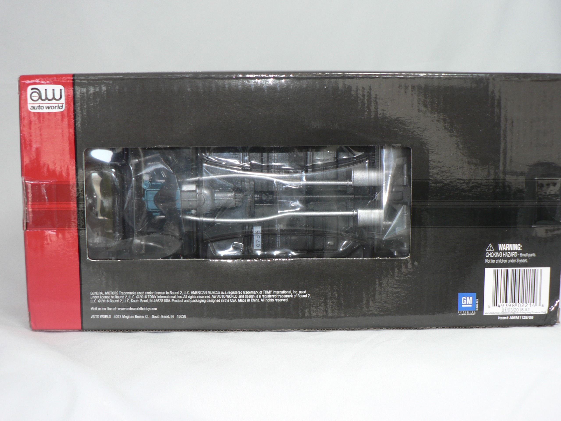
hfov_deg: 45.8
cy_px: 210
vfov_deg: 35.1
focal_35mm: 41
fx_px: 664
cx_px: 280
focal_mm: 6.9
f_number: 2.8
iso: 80
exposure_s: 1/60
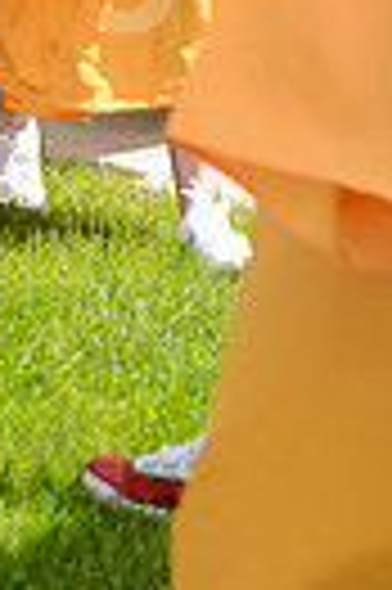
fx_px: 4782
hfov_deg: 4.7
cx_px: -185
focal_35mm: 292
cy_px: -333
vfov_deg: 6.9
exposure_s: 1/160
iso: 100
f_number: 6.3
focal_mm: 85
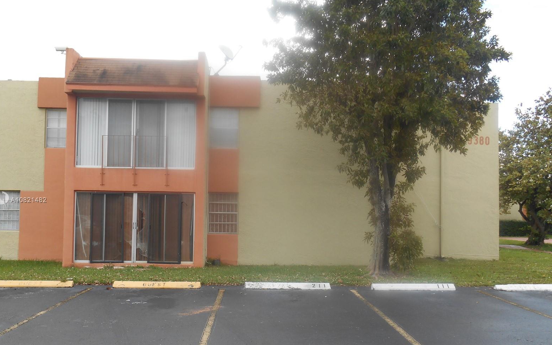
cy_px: 200
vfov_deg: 33.5
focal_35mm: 38
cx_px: 273
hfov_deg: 51.5
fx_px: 572
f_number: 3.7
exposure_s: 1/200
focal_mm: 6.3
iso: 80
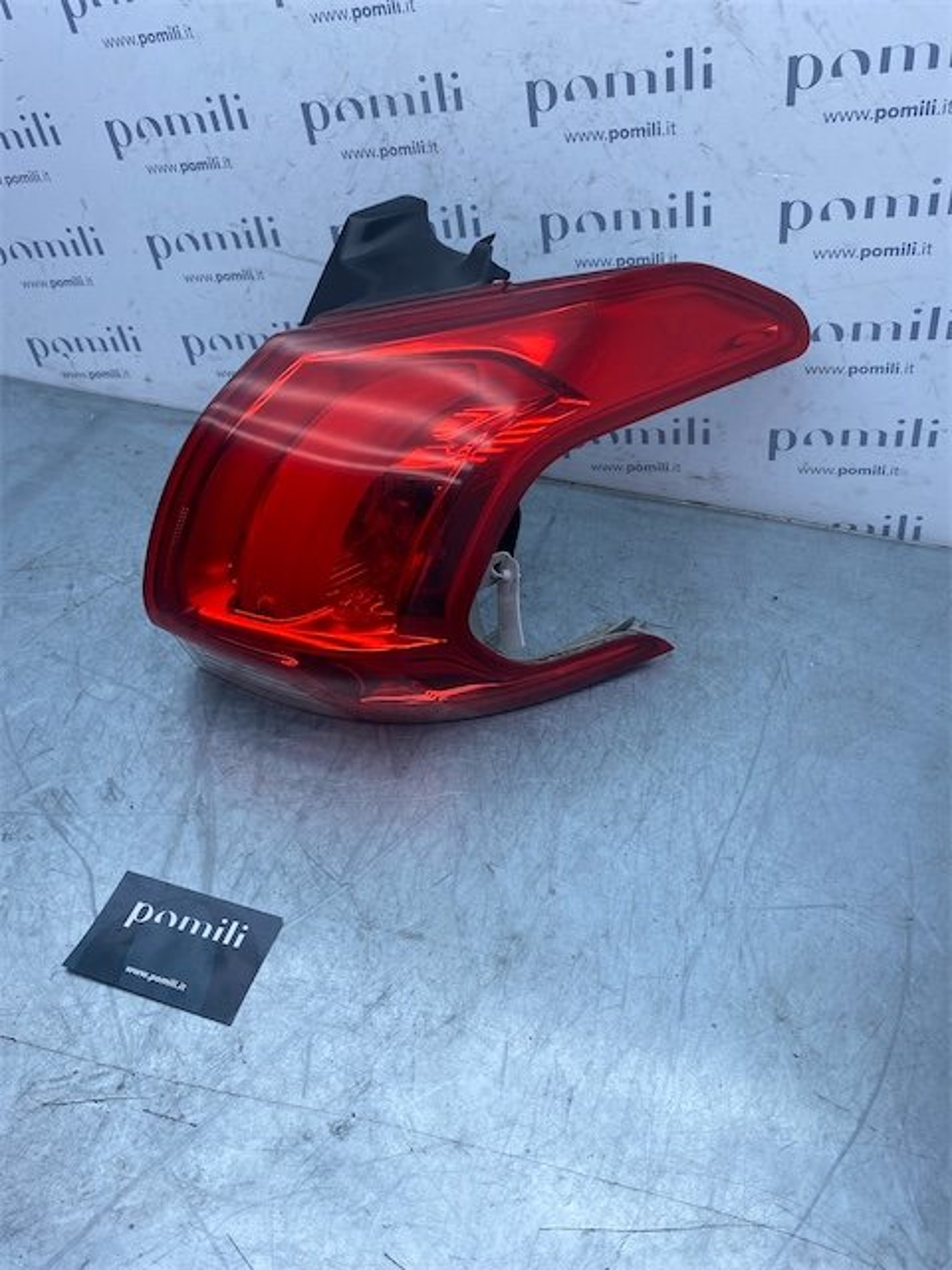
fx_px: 953
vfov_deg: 67.3
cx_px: 476
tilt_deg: -44.8
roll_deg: -0.6
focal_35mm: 26
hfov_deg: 53.1
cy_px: 635
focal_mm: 4.25
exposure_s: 1/1043
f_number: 1.8
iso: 32
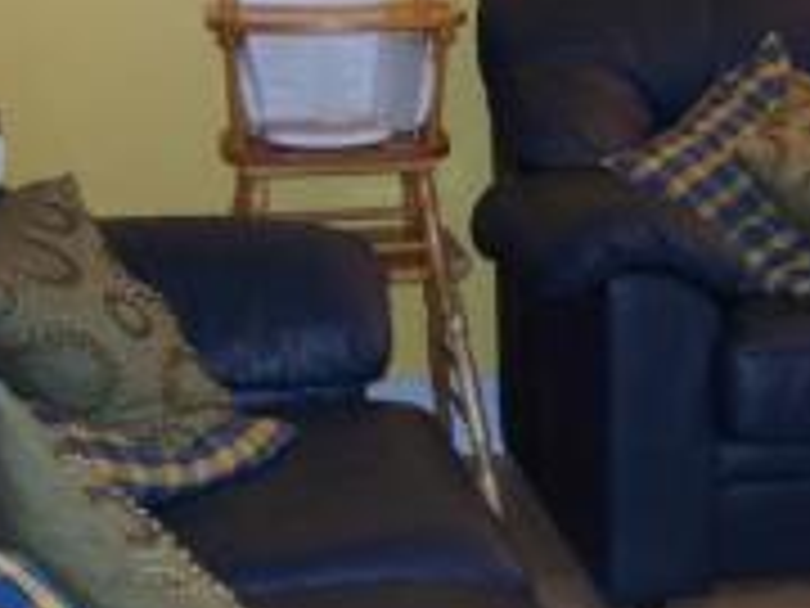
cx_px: 826
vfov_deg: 12.3
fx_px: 2808
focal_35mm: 120
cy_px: 254
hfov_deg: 16.1
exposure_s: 1/60
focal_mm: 7.8
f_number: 2.8
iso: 125
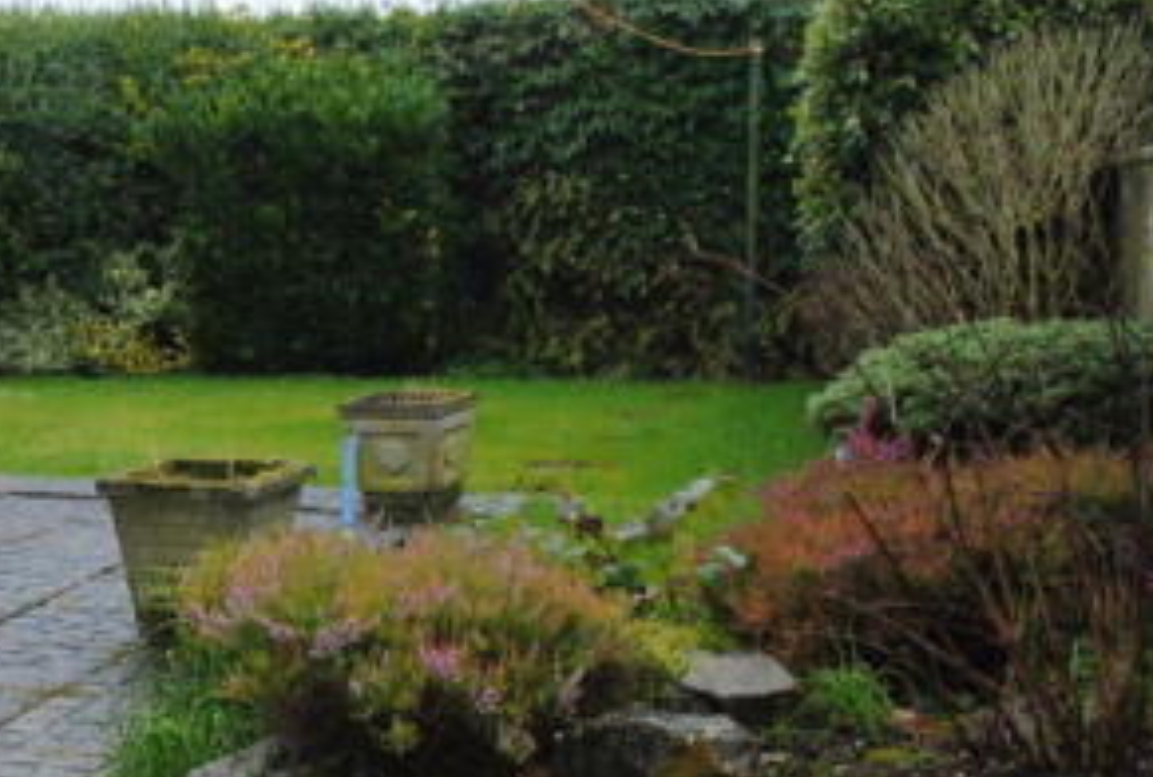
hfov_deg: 27.9
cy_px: 470
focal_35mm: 67
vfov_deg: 20.4
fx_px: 2153
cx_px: -42
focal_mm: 20
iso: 100
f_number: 5
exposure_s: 1/200
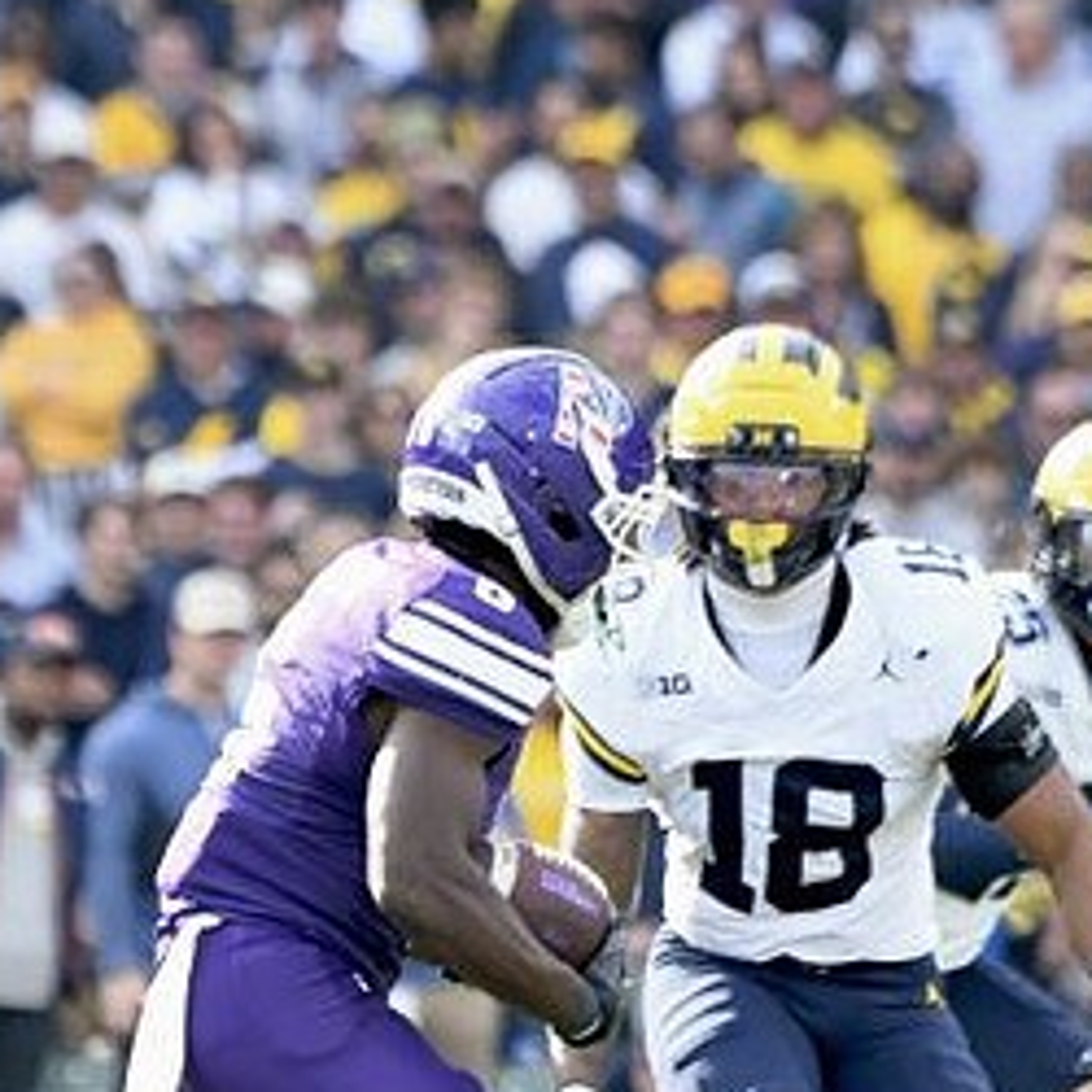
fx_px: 36904
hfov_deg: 1.7
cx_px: 603
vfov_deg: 1.7
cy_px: 795
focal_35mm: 1034
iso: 1000
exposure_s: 1/1000
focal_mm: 350
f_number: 5.6
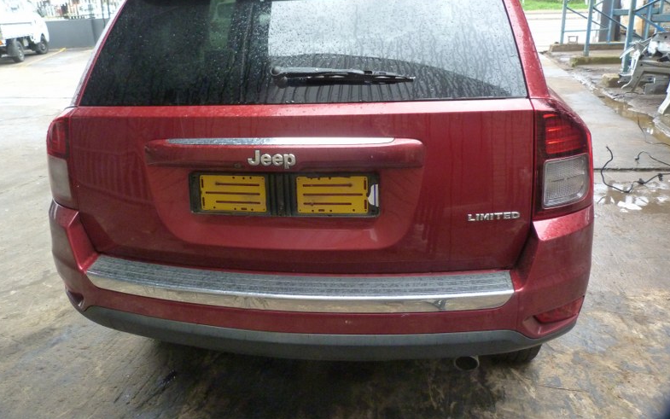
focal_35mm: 27
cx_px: 333
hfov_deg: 68.4
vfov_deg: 45.8
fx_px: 493
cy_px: 166
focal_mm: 4.5
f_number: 2.8
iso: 400
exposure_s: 1/50
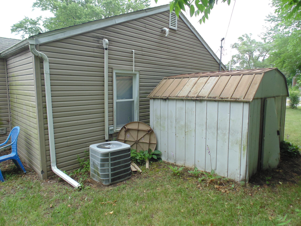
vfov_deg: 61.1
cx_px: 150
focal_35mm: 22
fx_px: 191
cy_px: 113
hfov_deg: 76.4
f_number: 3.1
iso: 80
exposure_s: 1/200
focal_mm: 4
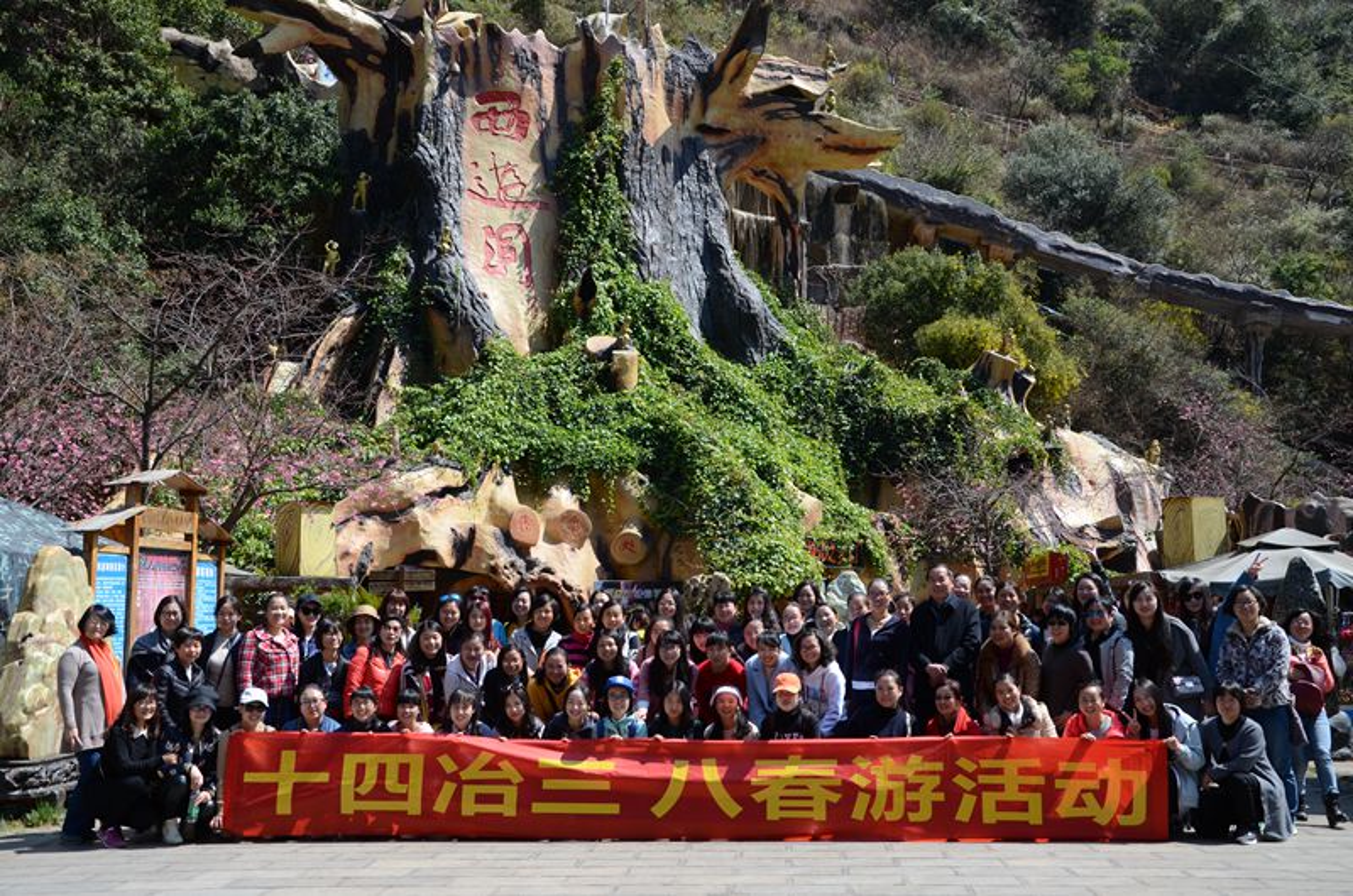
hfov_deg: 49.6
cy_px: 448
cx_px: 676
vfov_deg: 34.1
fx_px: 1463
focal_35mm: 39
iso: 200
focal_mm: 26
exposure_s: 1/640
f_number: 5.6
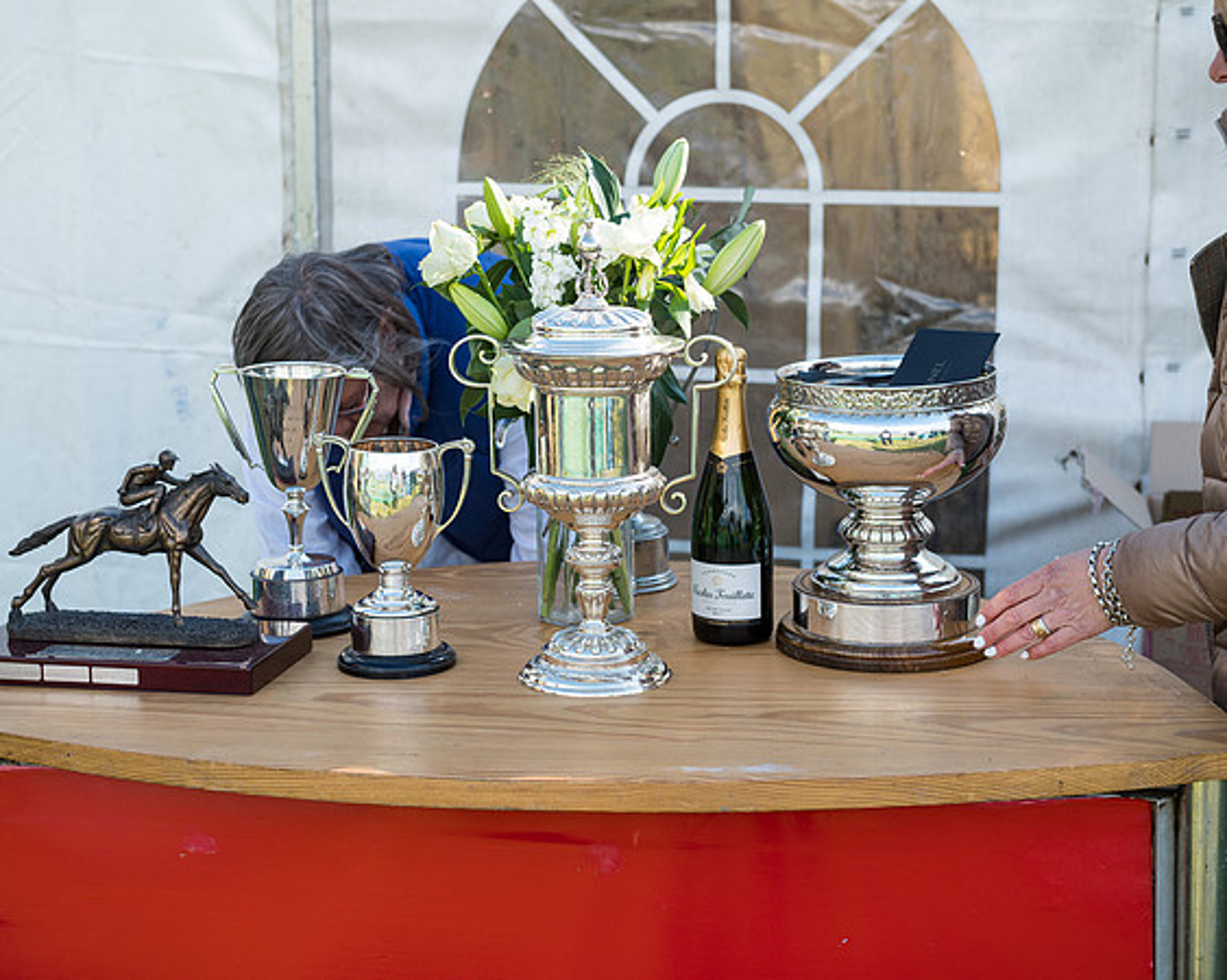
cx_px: 566
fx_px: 2374
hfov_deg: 29.0
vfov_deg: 23.3
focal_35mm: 65
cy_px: 490
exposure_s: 1/400
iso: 200
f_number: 4.5
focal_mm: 58
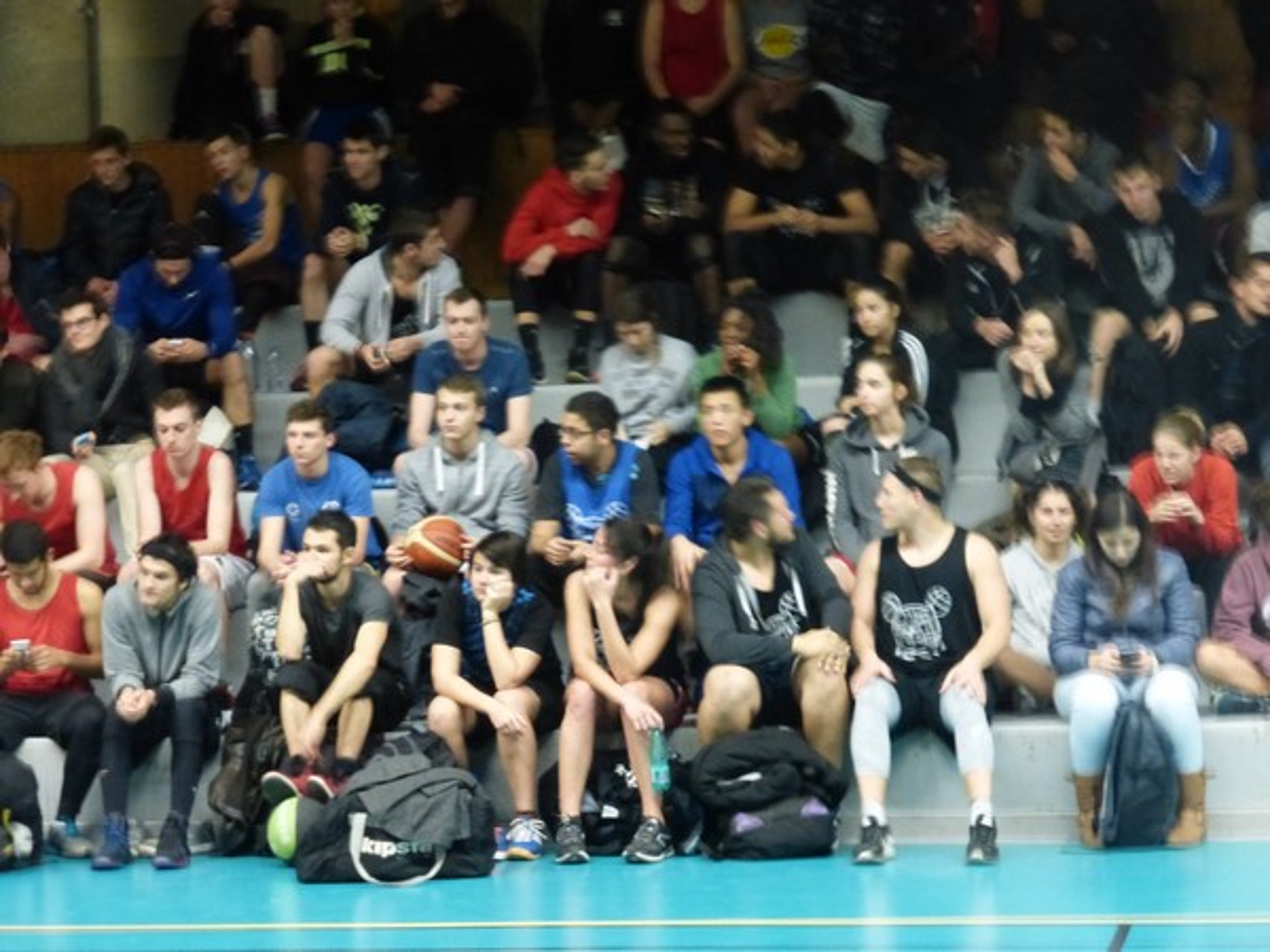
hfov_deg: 16.6
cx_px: 635
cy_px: 476
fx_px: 4366
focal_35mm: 119
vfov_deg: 12.5
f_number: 5.3
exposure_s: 1/5
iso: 800
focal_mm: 19.4
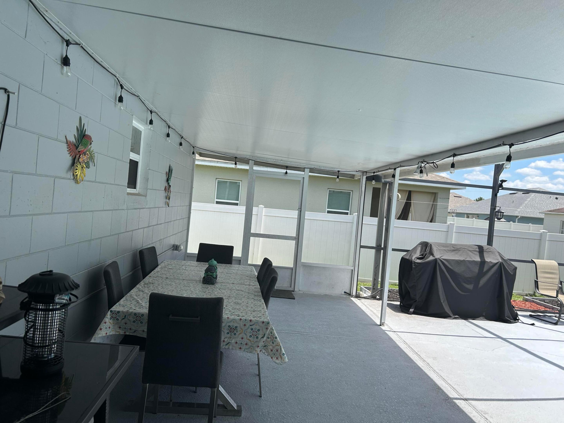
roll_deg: -5.9
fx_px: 424
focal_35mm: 26
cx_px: 282
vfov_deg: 53.1
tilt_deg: -0.8
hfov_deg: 67.3
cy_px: 212
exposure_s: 1/1344
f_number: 1.5
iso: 50
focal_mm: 5.7
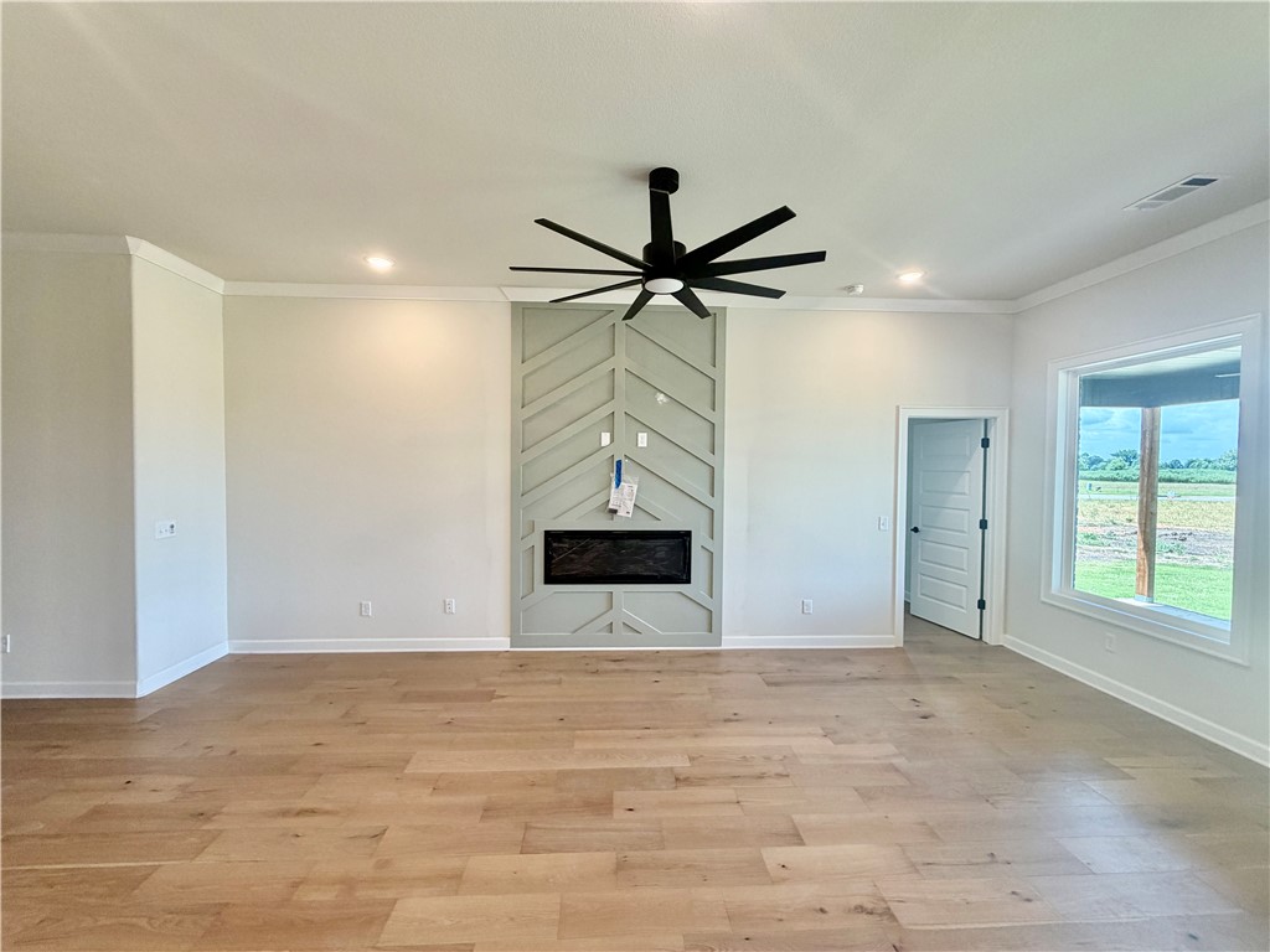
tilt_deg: -1.7
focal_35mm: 14
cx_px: 635
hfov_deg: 102.1
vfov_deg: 85.7
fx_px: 514
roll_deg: -0.3
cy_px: 476
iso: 160
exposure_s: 1/120
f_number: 2.2
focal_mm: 2.22
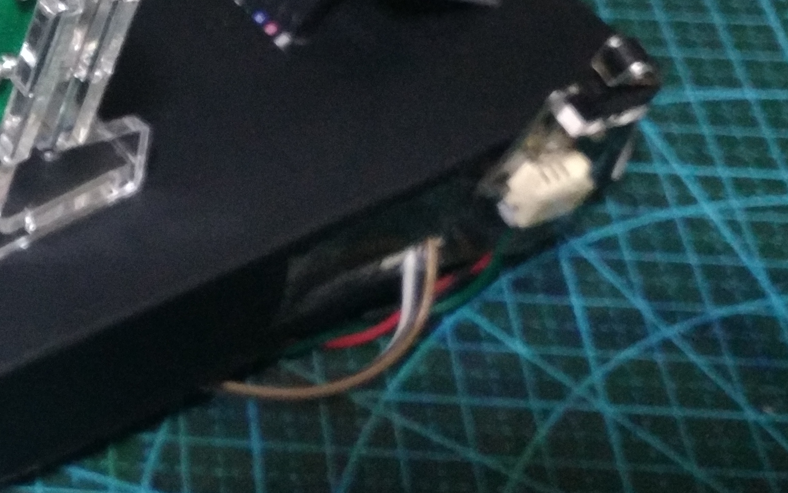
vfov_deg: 16.8
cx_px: -135
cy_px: 120
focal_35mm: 77
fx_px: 1653
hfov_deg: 24.5
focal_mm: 4.73
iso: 800
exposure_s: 1/14
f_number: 2.2
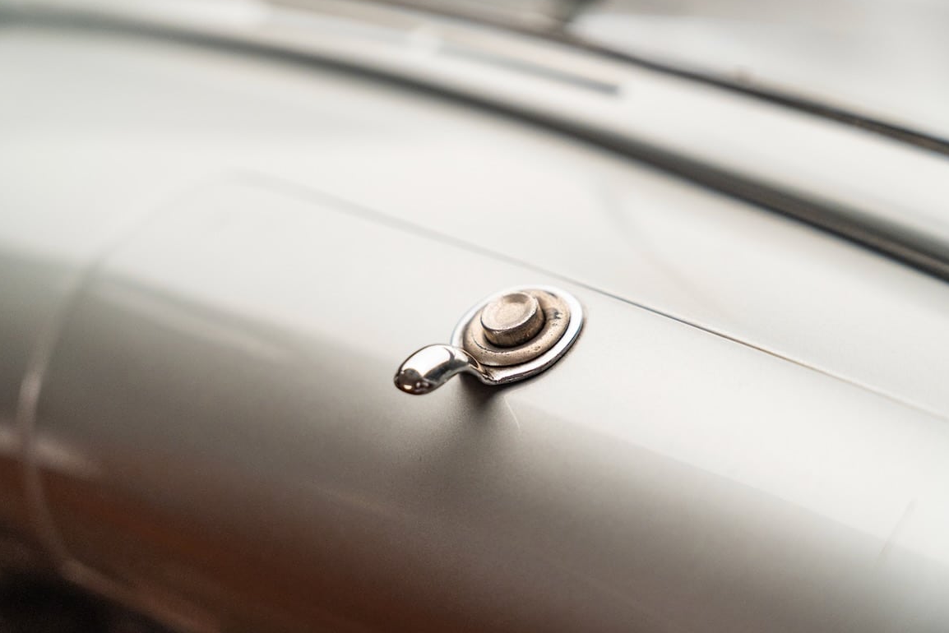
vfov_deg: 22.1
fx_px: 1620
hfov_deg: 32.6
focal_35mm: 61
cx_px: 457
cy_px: 326
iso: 1600
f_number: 2.8
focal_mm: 55.4
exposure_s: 1/160
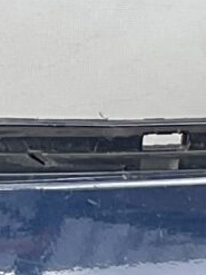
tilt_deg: -8.9
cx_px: -112
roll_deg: -2.5
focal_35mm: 301
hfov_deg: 4.9
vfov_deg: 6.6
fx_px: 2390
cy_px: 163
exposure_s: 1/131
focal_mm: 3
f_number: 1.8
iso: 16
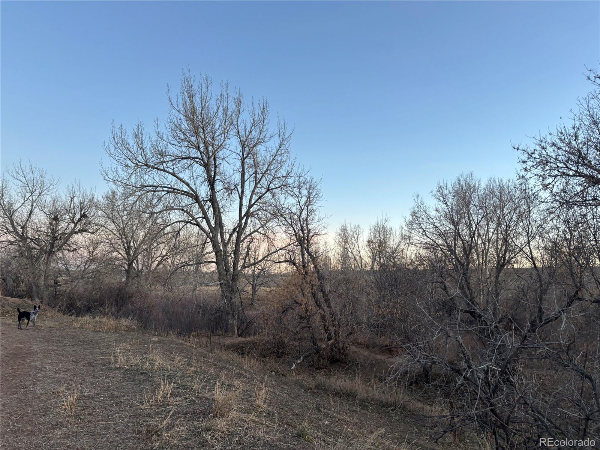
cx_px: 300
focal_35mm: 26
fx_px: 451
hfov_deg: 67.3
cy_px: 225
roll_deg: -0.3
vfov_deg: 53.1
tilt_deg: +6.1
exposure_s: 1/121
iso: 80
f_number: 1.6
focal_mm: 5.96
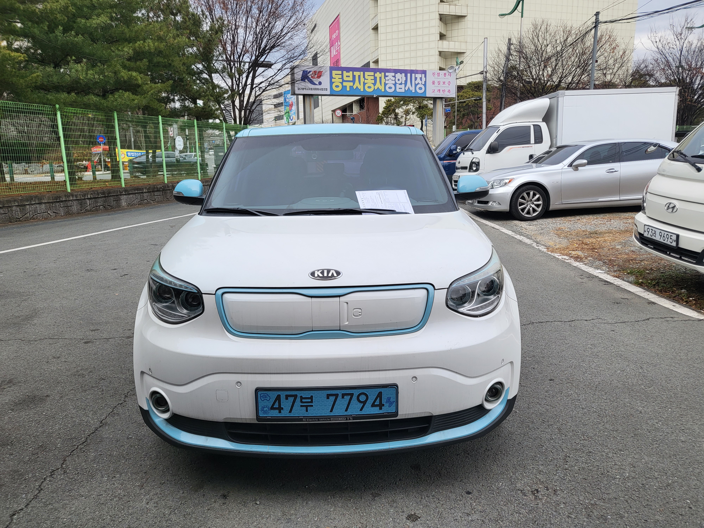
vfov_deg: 53.1
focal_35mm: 26
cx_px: 352
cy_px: 264
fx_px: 529
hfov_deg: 67.3
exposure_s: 1/1225
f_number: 1.8
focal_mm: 4.25
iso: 50
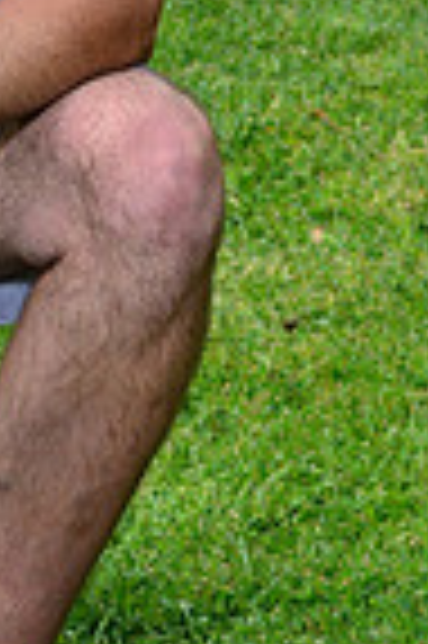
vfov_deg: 6.3
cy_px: -221
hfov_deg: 4.2
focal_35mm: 325
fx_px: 5809
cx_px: -223
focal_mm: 80
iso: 200
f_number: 10
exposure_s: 1/200
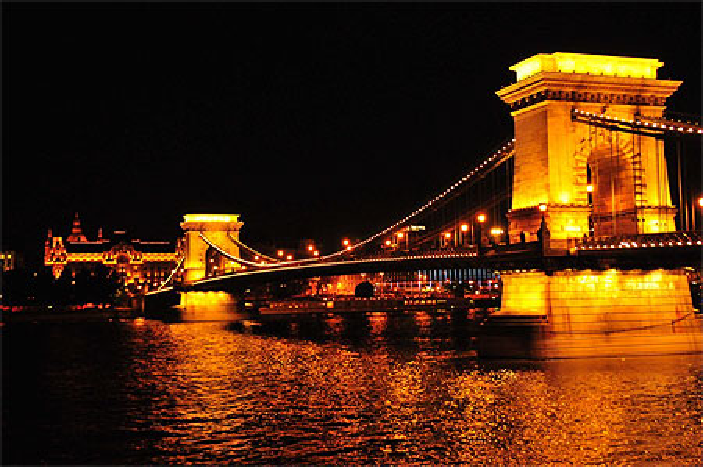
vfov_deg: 28.9
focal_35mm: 46
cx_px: 352
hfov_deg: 42.4
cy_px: 234
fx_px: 907
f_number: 4
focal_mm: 31
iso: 2000
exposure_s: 1/30
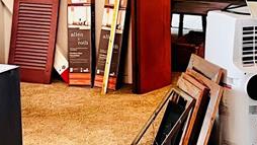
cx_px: 138
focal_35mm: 114
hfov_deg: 18.8
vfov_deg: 10.4
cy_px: -33
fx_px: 777
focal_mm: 5.7
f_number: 1.5
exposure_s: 1/60
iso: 160
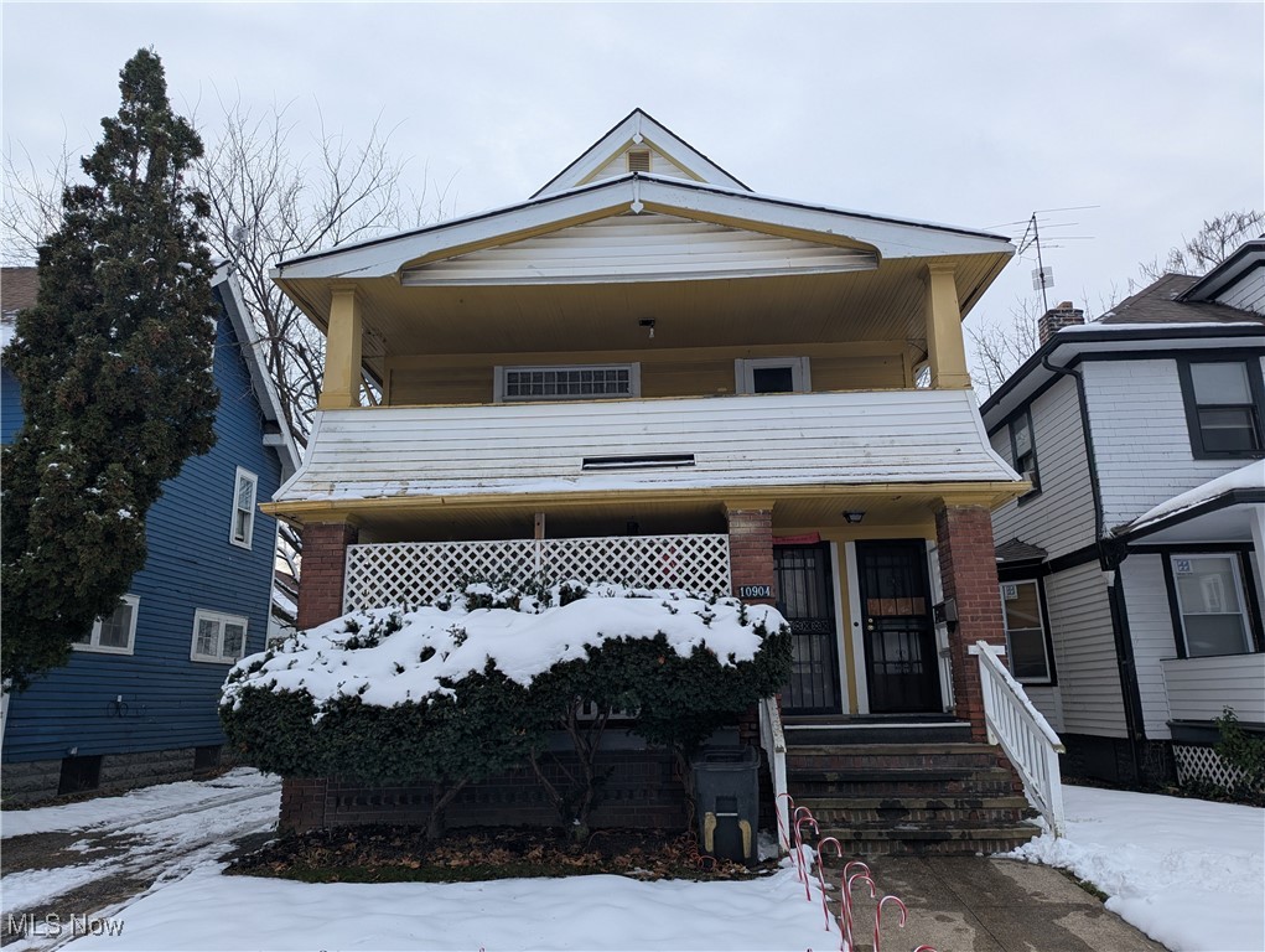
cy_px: 476
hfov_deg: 71.5
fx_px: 878
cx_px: 632
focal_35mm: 24
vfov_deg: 56.9
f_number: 1.85
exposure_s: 1/1332
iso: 49
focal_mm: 6.81
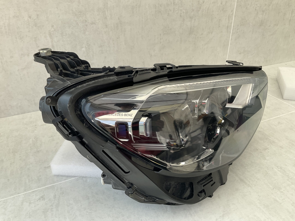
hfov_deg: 61.7
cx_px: 148
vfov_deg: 48.2
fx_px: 247
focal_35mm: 29
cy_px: 110
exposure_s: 1/792
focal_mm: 3
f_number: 1.8
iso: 16
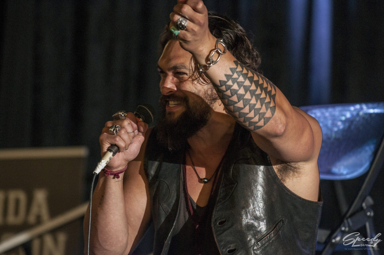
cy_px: 128
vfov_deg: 4.6
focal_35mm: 300
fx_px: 3196
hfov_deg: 6.9
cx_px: 192
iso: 800
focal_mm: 200
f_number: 4
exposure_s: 1/80
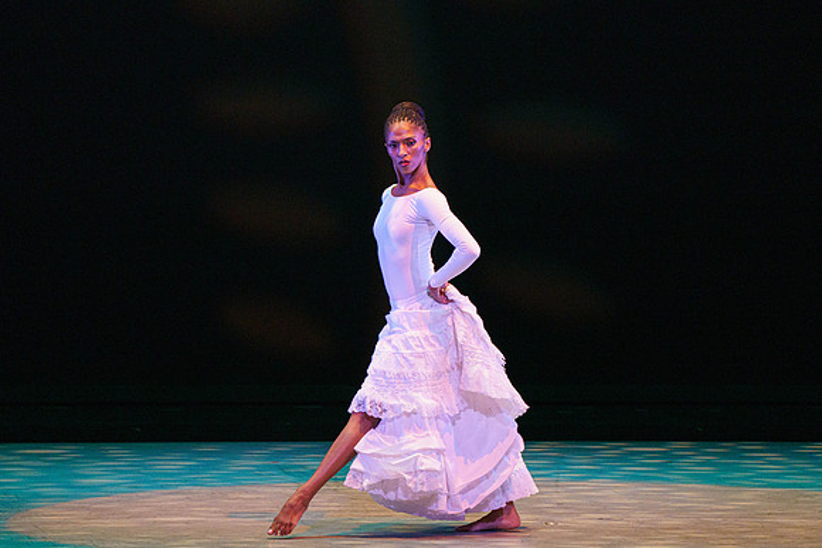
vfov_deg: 3.2
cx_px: 390
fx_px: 9799
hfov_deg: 4.8
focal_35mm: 429
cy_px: 261
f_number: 6.3
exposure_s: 1/400
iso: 5000
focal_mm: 376
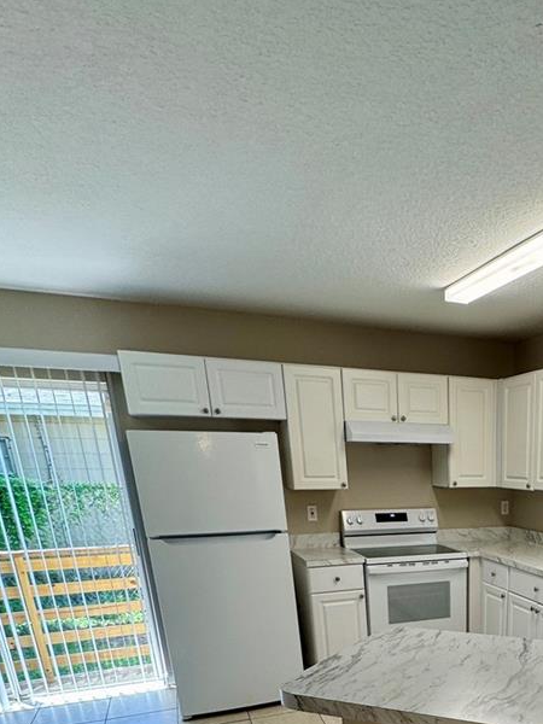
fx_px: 586
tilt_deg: -21.4
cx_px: 480
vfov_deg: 53.9
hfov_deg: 45.5
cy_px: 673
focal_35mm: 28
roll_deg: +0.8
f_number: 2.2
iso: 80
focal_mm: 2.22
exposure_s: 1/120
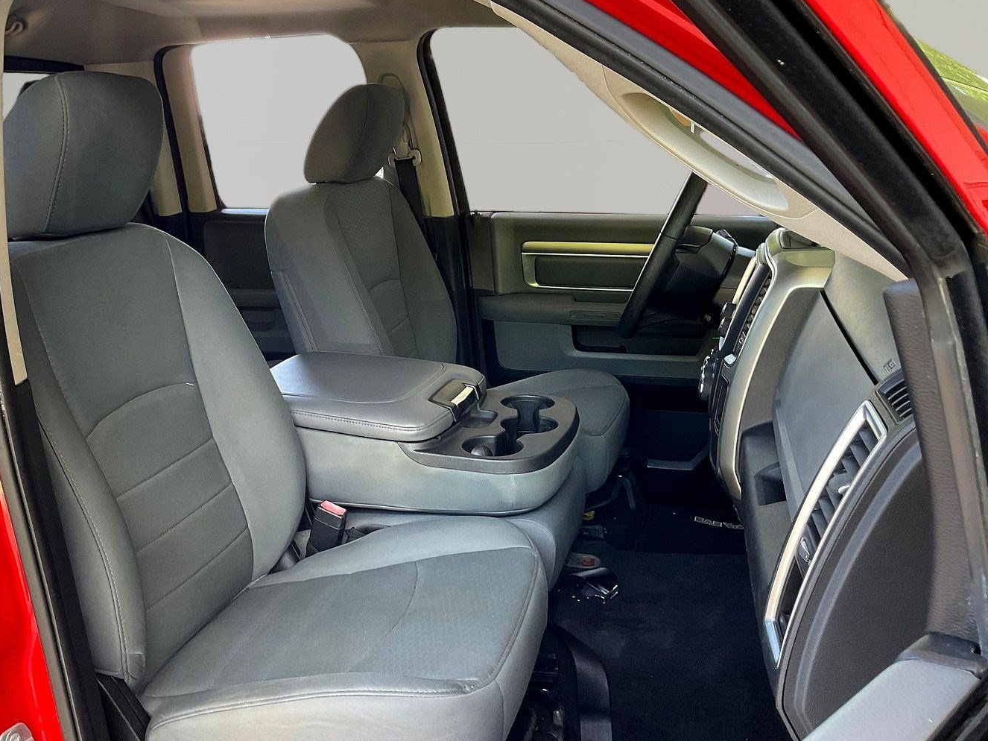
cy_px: 414
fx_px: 999
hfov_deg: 52.3
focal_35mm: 35
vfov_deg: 40.6
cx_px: 398
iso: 64
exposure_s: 1/65
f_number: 1.8
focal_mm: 3
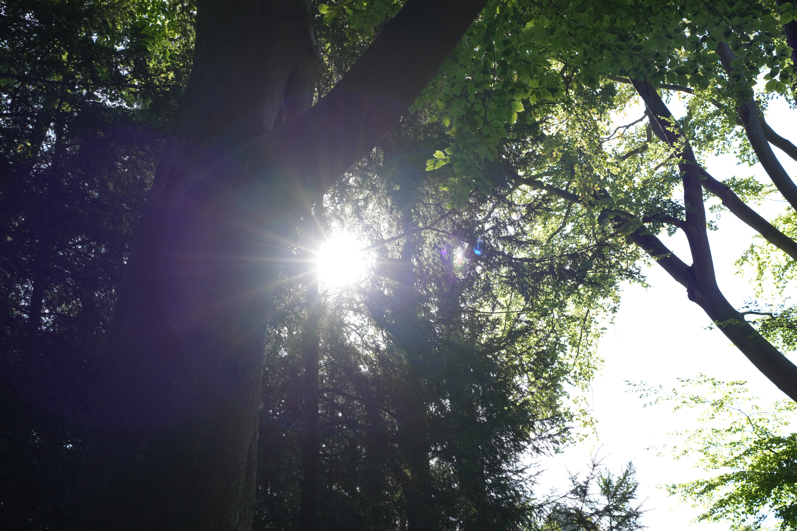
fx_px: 1240
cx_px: 398
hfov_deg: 35.6
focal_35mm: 56
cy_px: 266
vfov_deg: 24.2
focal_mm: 56
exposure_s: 1/200
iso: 320
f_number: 8
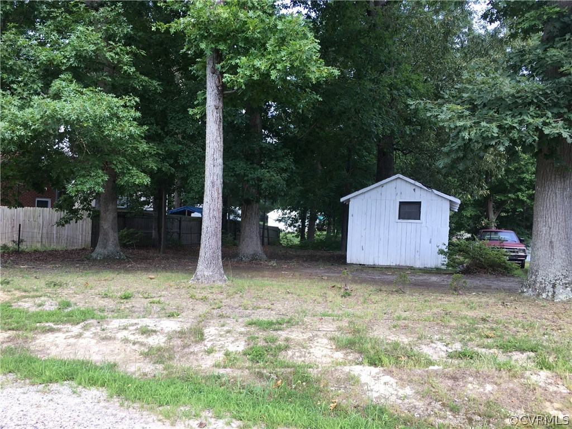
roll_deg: -2.6
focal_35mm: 29
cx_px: 286
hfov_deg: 61.7
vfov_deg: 48.2
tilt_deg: +1.1
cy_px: 214
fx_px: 479
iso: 25
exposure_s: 1/172
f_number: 2.2
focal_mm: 4.15
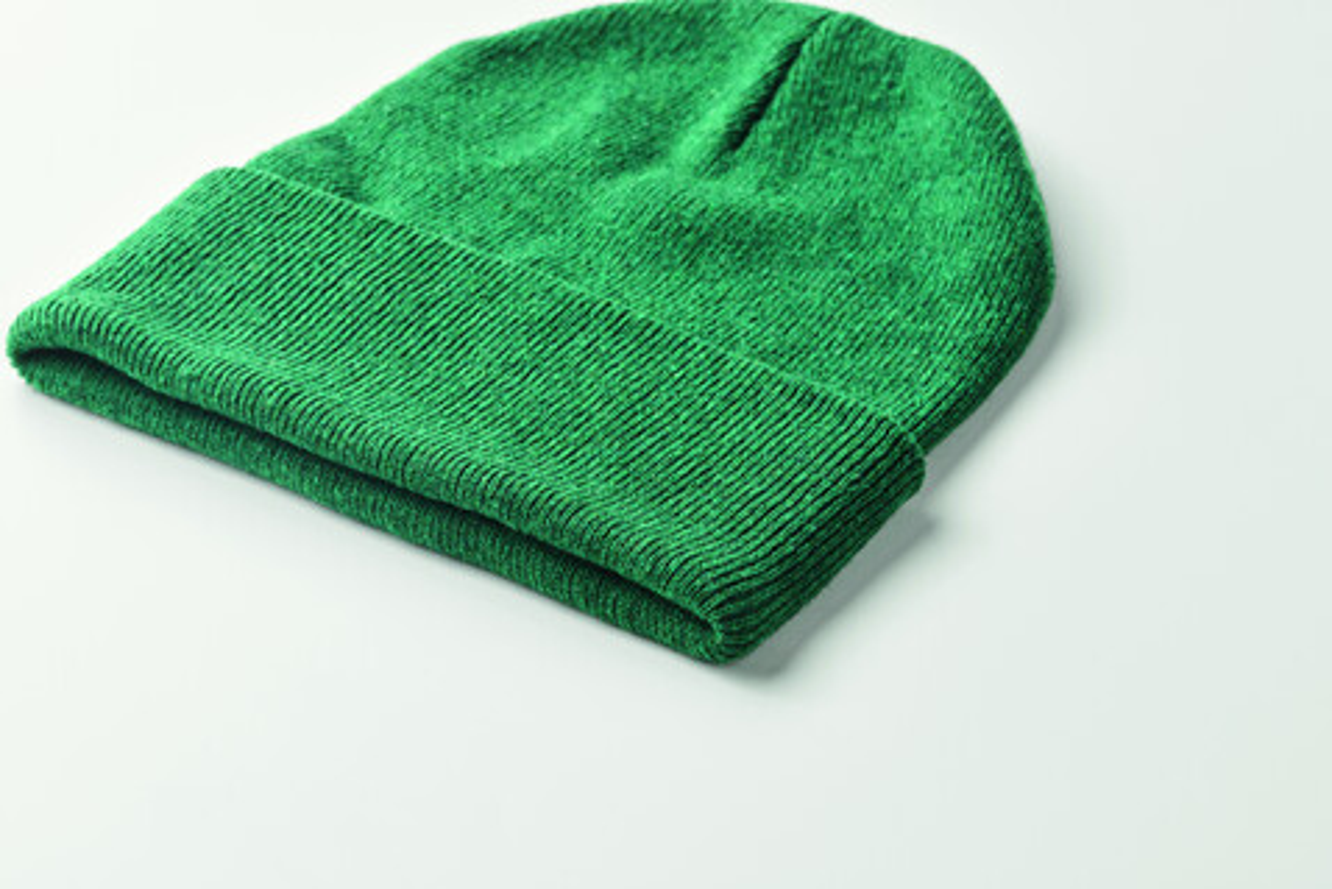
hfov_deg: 19.5
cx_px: 666
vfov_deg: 13.0
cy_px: 444
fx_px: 3886
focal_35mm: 105
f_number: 18
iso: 160
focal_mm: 105
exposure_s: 1/125
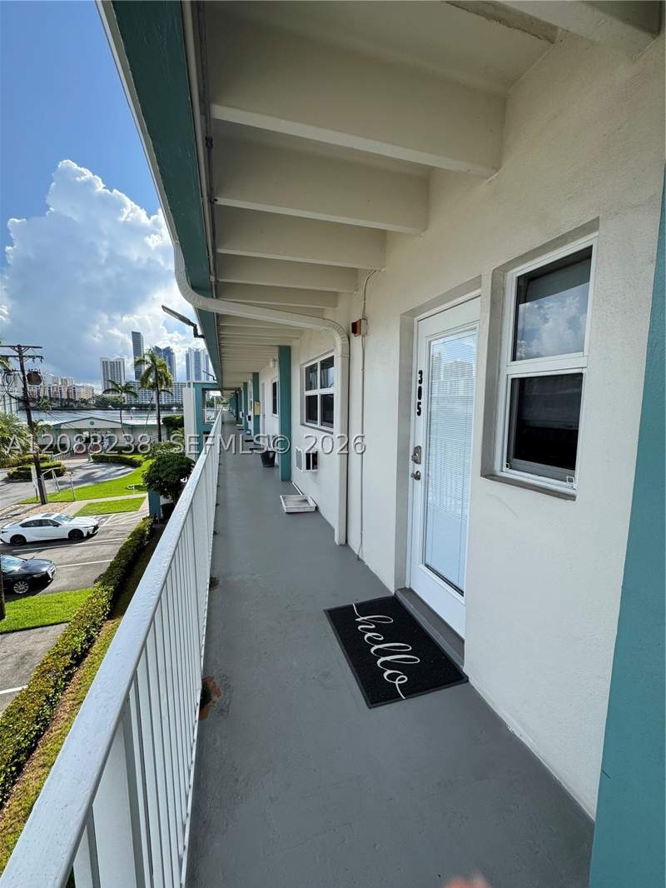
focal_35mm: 14
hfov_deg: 85.7
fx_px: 359
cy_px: 444
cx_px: 333
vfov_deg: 102.1
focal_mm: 2.22
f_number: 2.2
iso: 40
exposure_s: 1/858
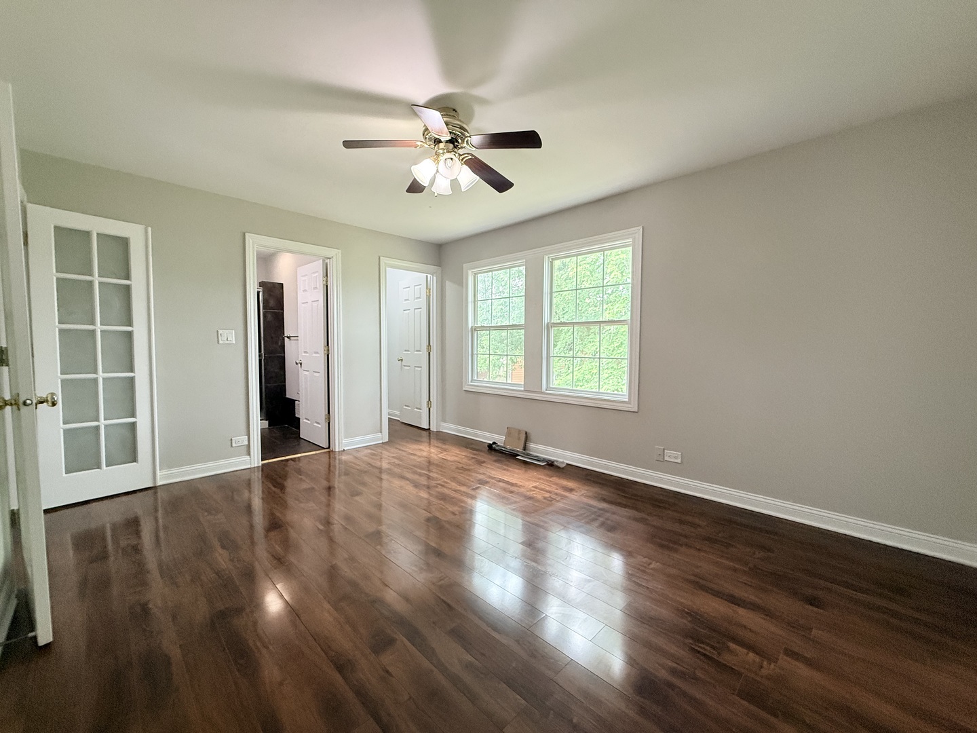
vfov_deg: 85.7
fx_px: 395
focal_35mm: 14
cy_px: 366
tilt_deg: -2.9
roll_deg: -0.5
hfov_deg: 102.1
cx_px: 488
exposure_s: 1/120
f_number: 2.2
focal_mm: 2.22
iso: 500
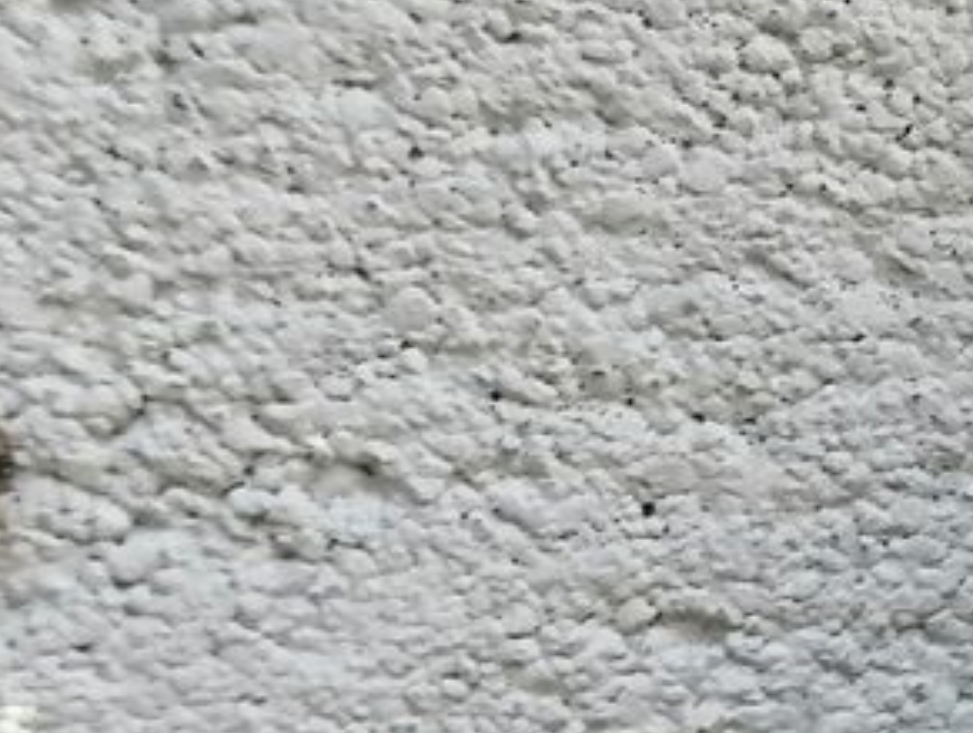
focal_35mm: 161
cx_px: 1339
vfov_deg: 9.2
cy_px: 710
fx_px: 4531
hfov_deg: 11.8
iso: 80
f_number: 1.8
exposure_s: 1/50
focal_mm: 4.75
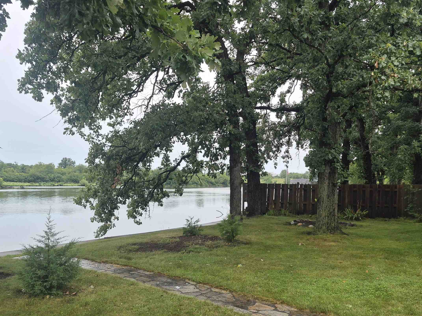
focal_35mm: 33
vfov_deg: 42.4
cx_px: 233
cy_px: 210
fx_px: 402
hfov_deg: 55.2
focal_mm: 5.4
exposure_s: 1/2560
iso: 80
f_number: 1.8
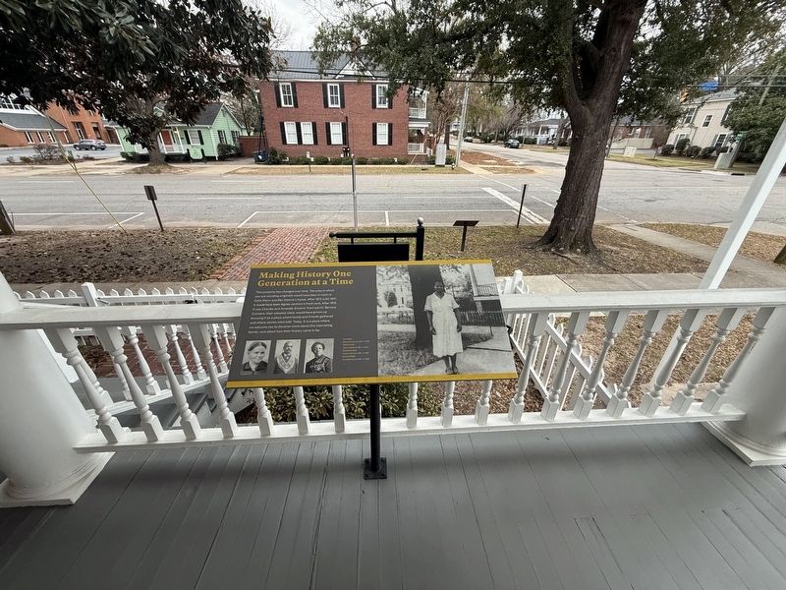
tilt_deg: -26.5
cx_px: 393
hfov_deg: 102.1
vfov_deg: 85.7
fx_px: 318
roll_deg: -0.5
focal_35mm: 14
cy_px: 295
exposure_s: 1/99
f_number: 2.2
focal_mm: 2.22
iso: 125
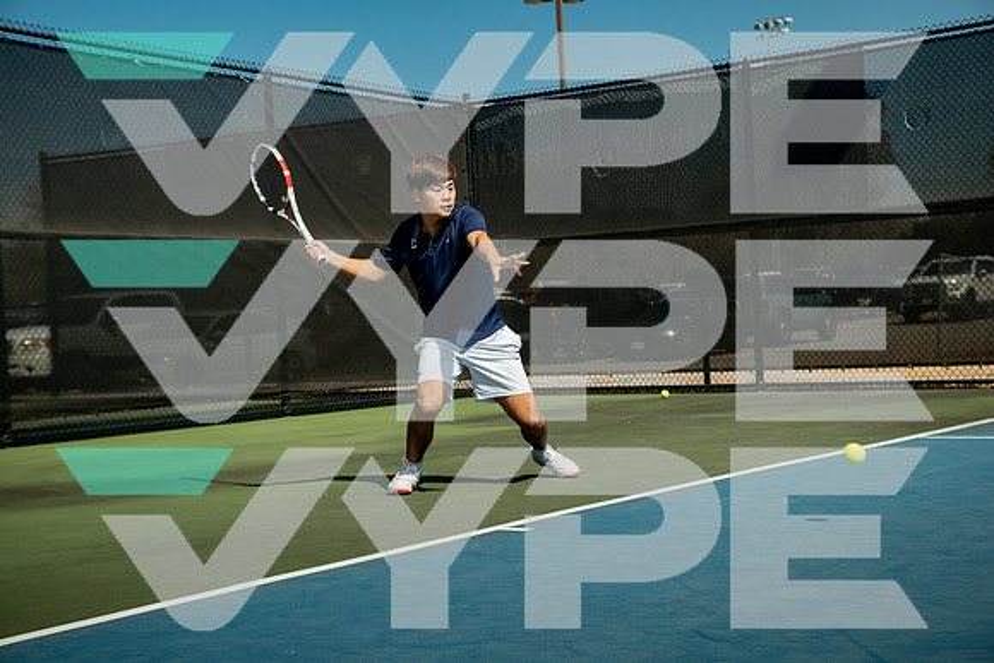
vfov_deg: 22.6
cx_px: 497
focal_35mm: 60
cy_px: 332
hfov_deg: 33.4
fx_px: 1657
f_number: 4.5
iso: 400
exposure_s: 1/800
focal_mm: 60
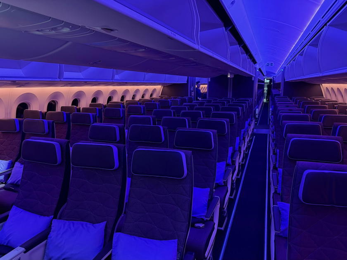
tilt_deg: -10.7
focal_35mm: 24
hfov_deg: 71.6
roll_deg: +1.7
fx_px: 241
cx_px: 174
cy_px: 130
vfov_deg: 56.8
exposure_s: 1/30
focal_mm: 6.76
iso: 1000
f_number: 1.78
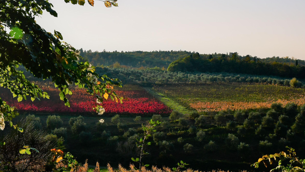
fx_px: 396
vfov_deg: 24.4
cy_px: 103
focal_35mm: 49
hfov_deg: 42.1
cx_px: 154
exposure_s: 1/1600
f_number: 10
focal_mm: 31
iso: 280
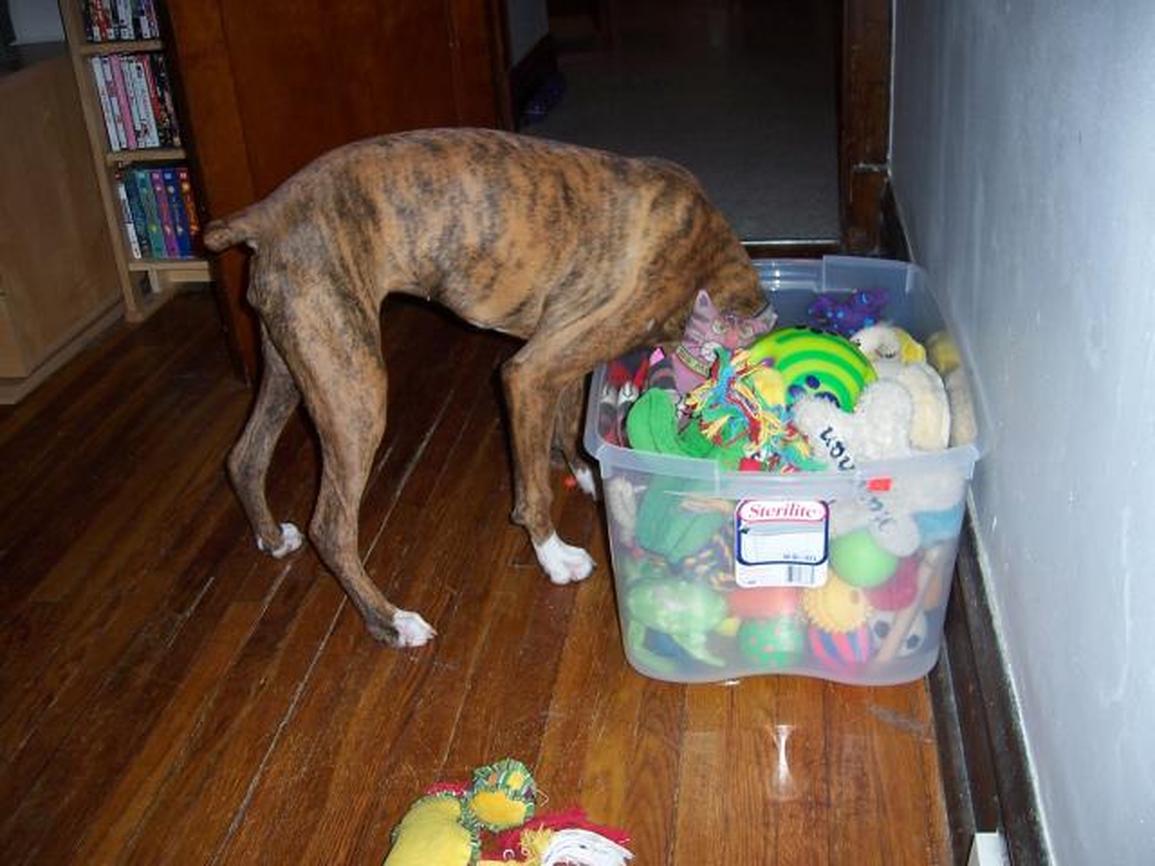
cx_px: 578
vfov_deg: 39.7
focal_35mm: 36
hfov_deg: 51.4
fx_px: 1201
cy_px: 433
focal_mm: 6
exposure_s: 1/60
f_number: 3
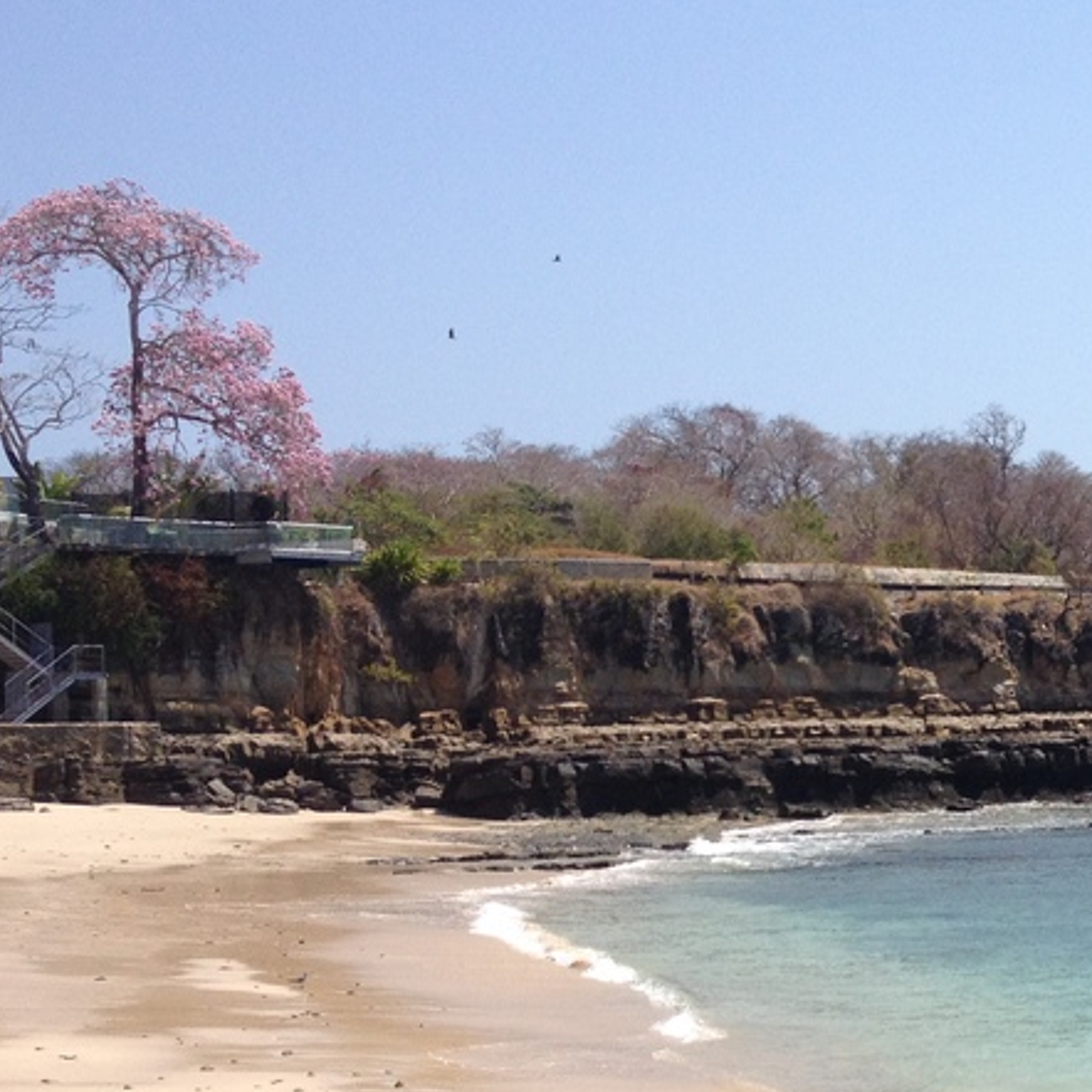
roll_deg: +1.0
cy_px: 749
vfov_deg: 20.6
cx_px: 1337
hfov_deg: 19.4
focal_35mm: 84
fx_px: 2998
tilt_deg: -5.1
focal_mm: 4.28
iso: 50
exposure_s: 1/2304
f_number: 2.4
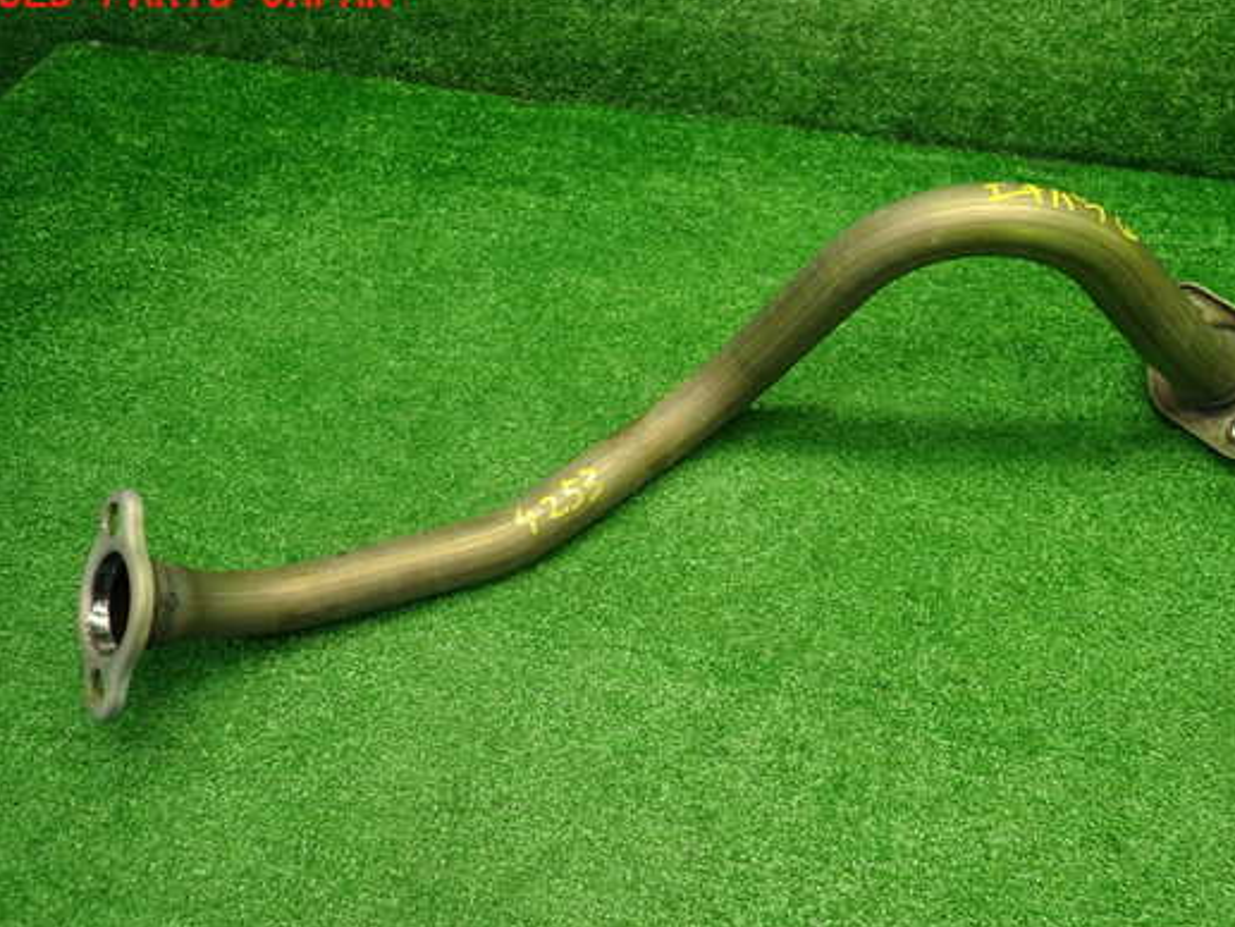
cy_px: 499
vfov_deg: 48.2
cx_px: 674
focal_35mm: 29
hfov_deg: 61.5
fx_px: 1035
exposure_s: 1/50
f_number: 2
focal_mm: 4.5
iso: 200
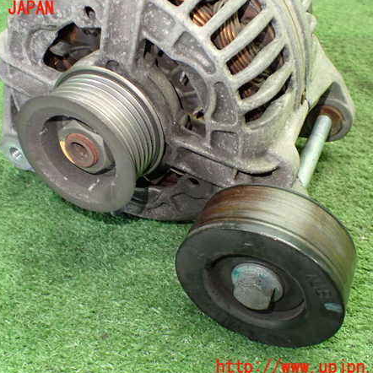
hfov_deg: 45.9
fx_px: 439
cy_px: 188
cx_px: 154
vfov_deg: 46.0
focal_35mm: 36
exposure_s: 1/60
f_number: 2.3
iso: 800
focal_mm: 5.4
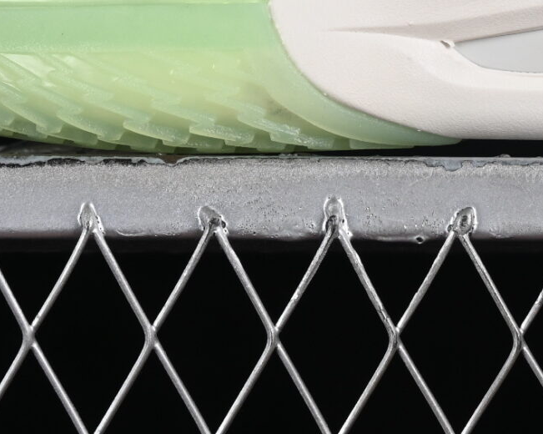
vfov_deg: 5.5
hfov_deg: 7.0
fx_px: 4449
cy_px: -276
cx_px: 462
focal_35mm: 277
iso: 160
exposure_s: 1/80
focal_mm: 50
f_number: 8
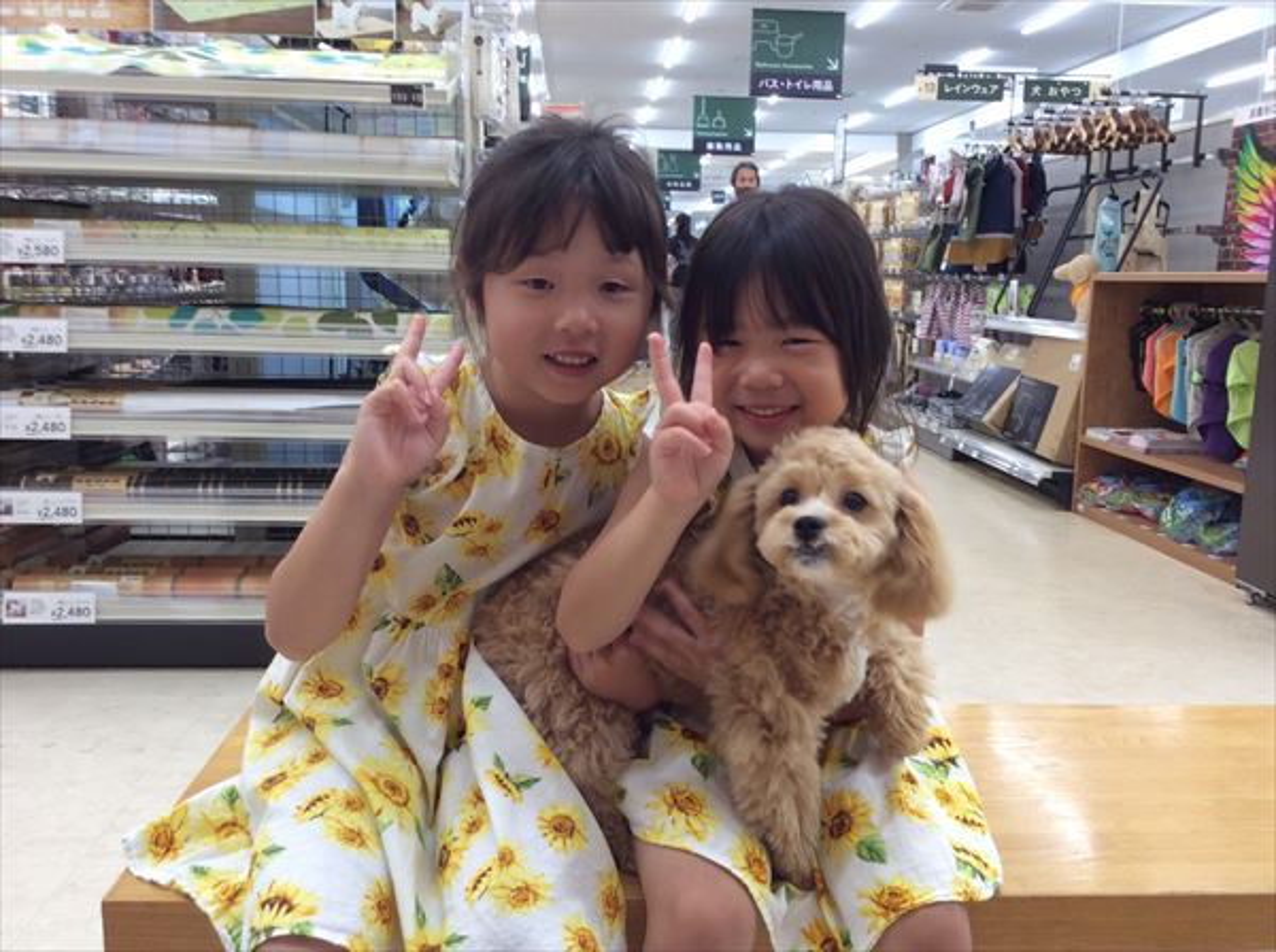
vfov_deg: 44.0
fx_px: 1178
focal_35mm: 32
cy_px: 476
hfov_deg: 56.9
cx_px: 638
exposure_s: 1/24
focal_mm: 3.3
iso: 50
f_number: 2.4
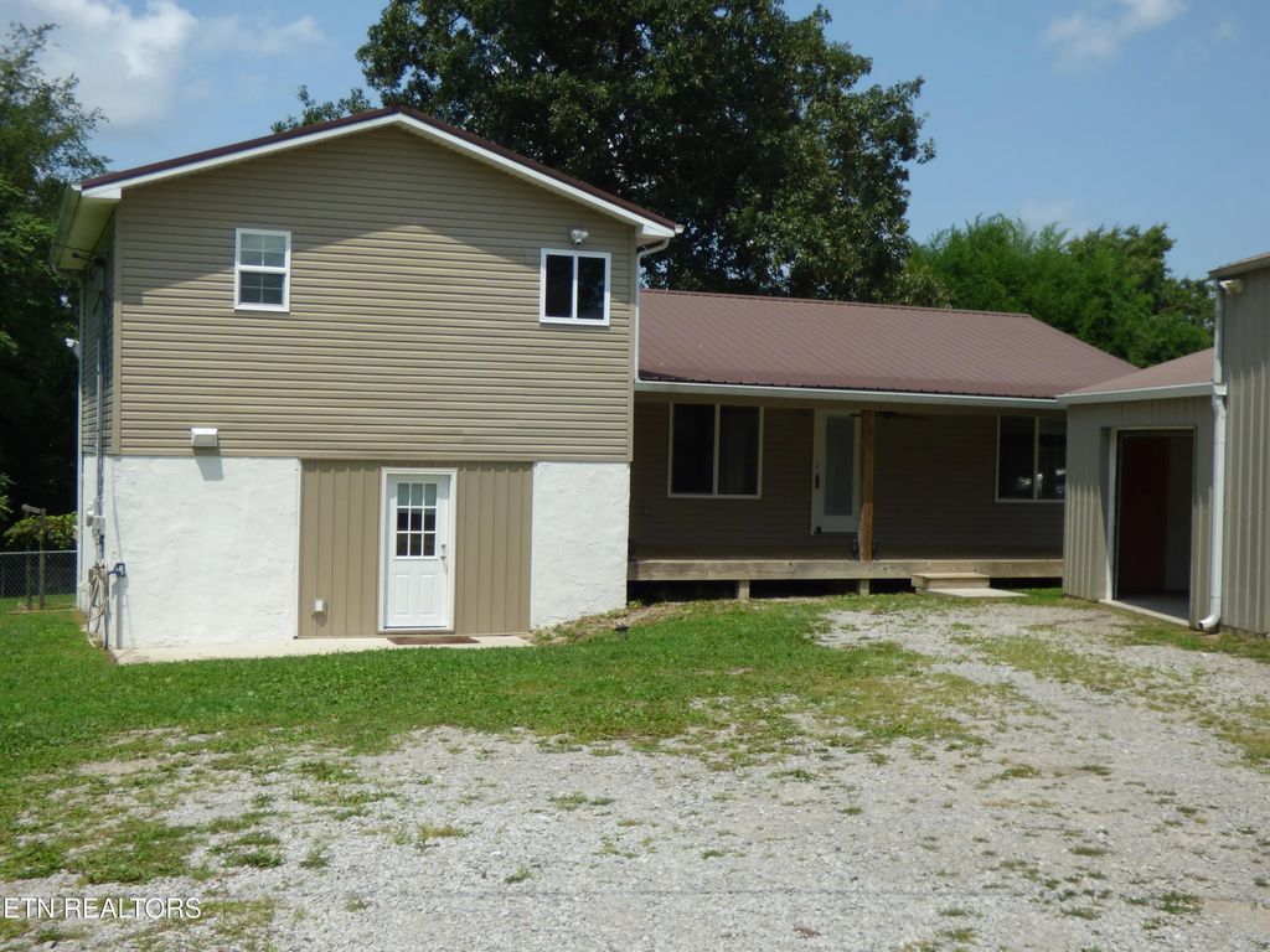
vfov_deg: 32.2
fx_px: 1651
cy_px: 476
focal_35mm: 45
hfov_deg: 42.1
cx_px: 635
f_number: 3.7
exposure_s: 1/1300
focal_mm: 7.79
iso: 100
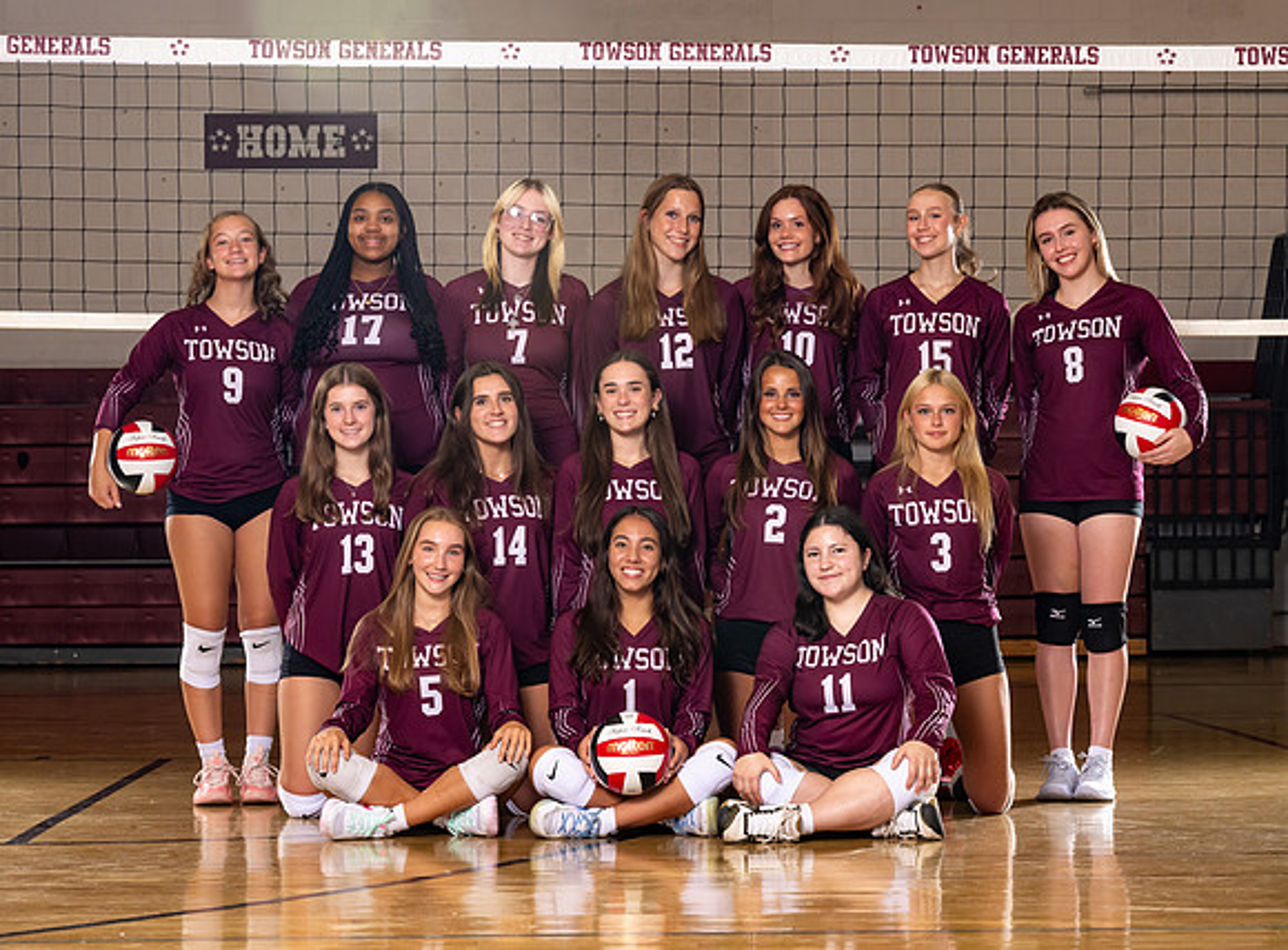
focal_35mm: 96
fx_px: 3555
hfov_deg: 20.5
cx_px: 684
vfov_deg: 15.2
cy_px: 483
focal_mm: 76
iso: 640
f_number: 8
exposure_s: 1/200
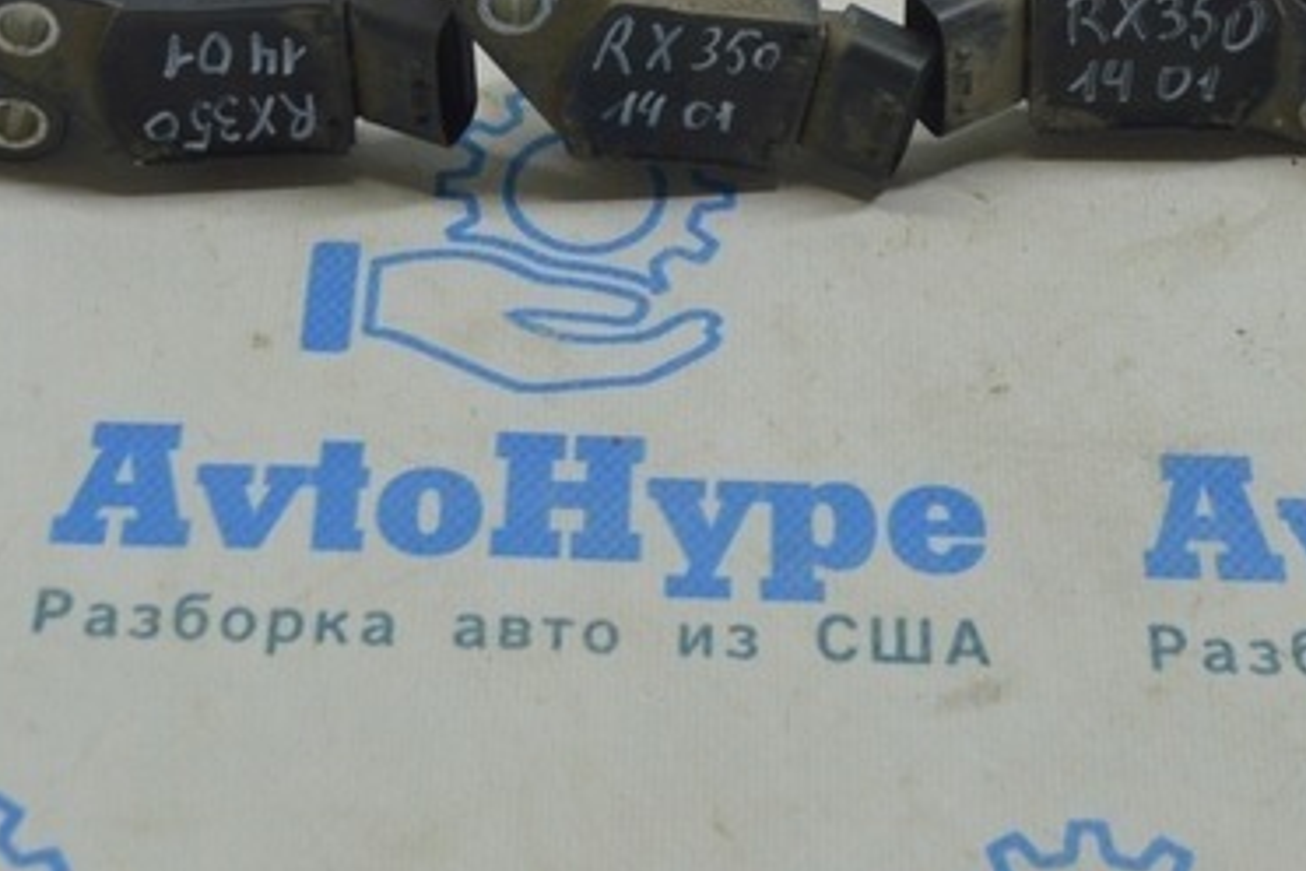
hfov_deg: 20.6
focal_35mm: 99
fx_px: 3591
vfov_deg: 13.4
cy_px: -234
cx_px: 523
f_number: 5.6
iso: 400
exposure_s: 1/40
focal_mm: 24
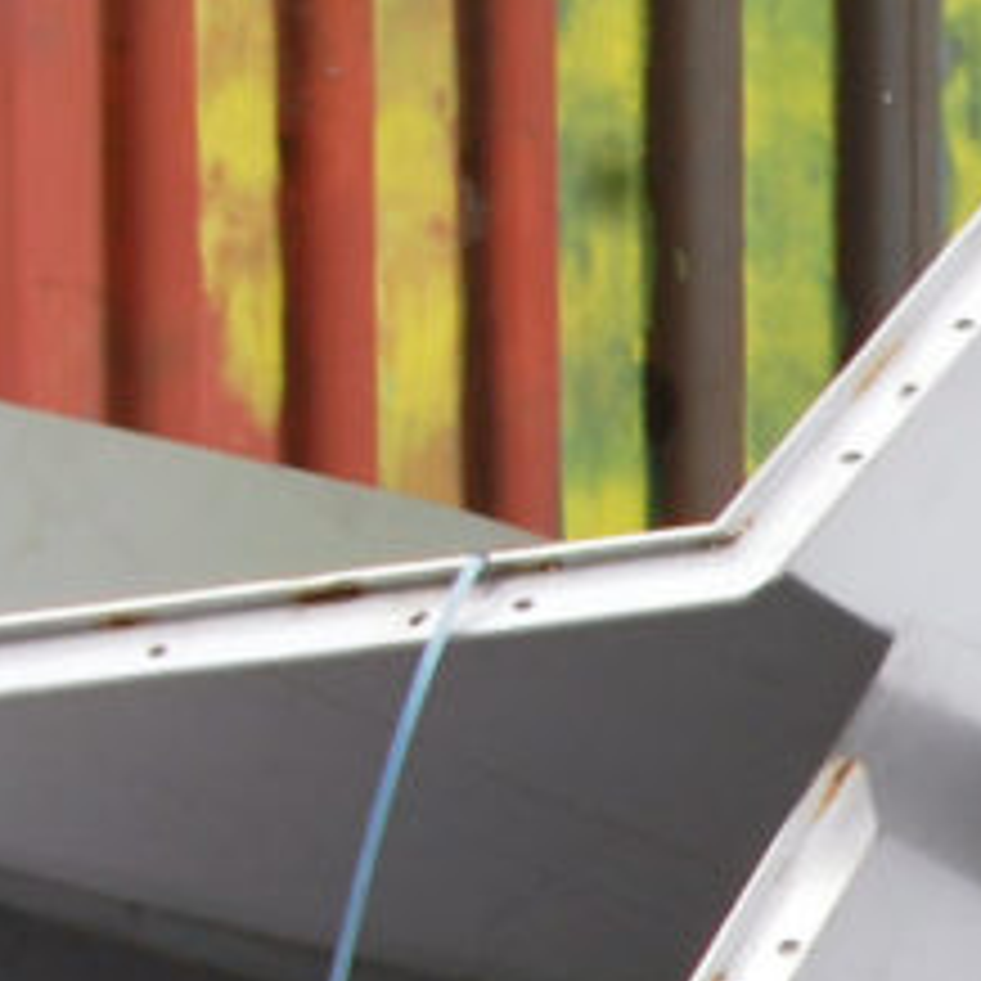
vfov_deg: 5.4
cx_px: 2331
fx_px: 10356
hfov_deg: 5.3
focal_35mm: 323
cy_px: 1431
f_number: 8
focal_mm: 46
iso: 200
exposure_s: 1/250
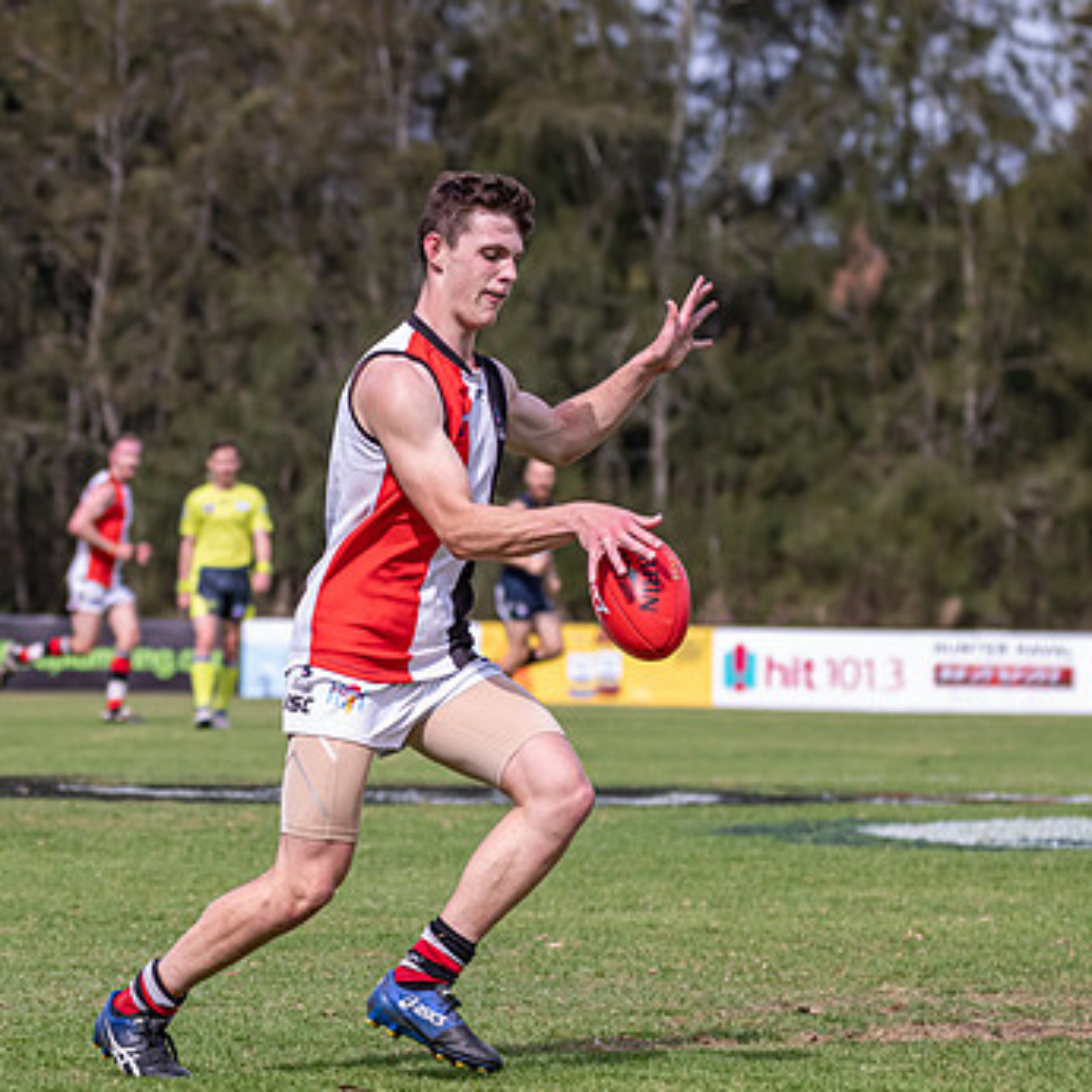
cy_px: 674
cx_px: 359
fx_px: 10636
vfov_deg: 5.9
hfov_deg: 5.9
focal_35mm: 298
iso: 800
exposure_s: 1/2000
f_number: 6.3
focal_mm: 150
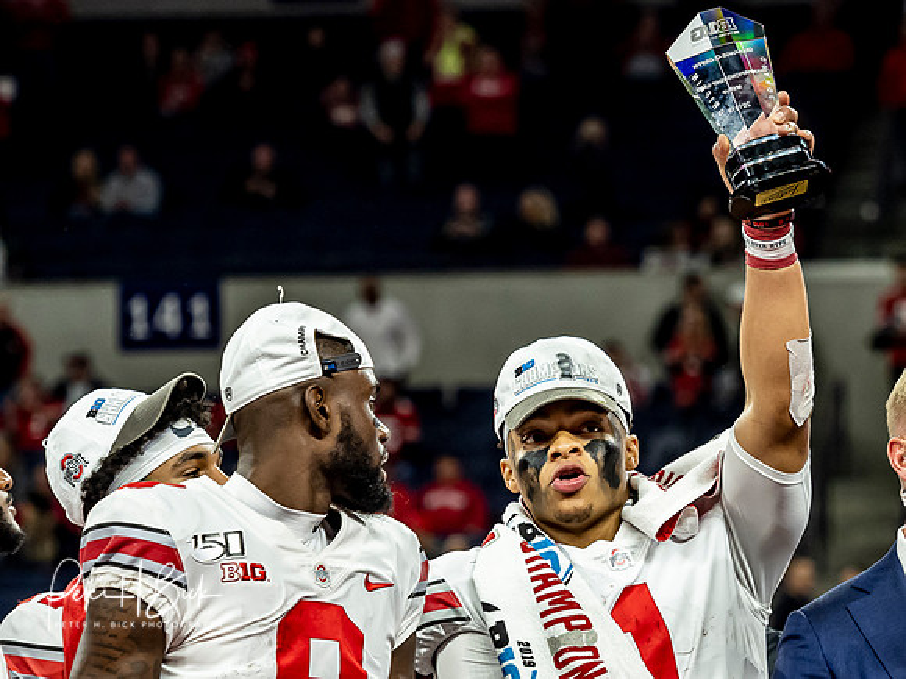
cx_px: 711
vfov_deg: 4.0
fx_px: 9690
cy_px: 353
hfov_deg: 5.3
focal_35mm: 370
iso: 1000
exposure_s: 1/320
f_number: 3.5
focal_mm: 115
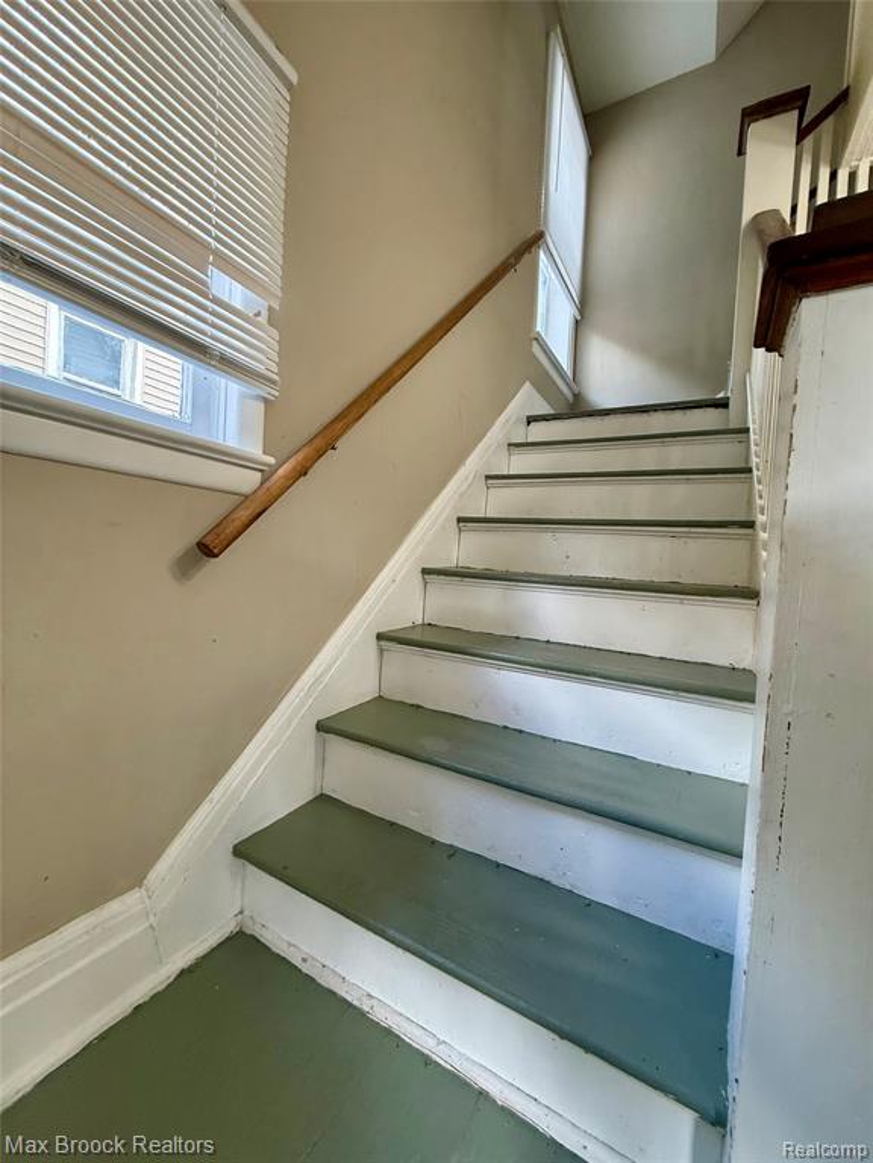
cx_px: 436
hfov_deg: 85.7
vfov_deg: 102.1
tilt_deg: -1.3
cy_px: 582
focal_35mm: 14
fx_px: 471
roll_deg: -2.2
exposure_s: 1/60
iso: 250
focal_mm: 2.22
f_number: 2.2
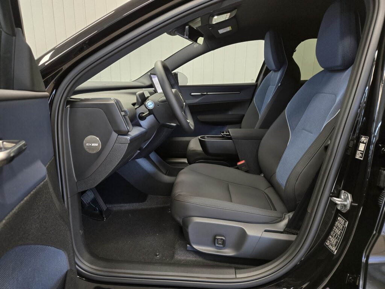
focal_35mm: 23
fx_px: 256
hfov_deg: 73.9
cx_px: 192
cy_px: 144
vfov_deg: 58.9
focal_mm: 5.4
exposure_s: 1/100
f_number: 1.8
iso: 400
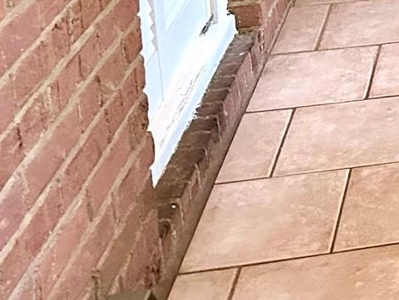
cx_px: 862
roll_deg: +0.5
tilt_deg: -8.0
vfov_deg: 11.9
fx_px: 1222
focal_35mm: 106
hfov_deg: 14.4
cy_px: -361
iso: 640
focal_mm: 6.86
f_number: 1.78
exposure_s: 1/60
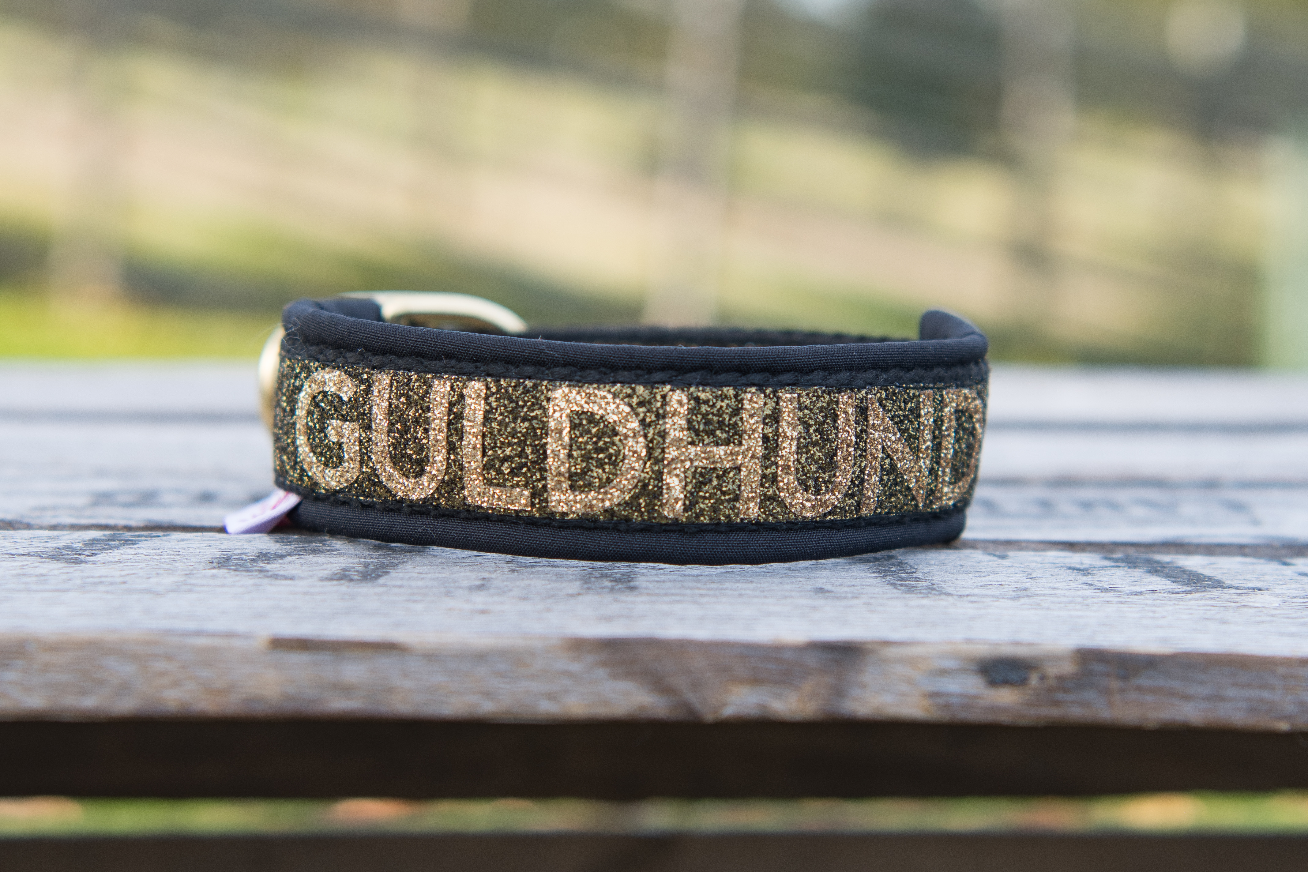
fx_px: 3052
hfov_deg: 24.2
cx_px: 654
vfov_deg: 16.3
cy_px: 436
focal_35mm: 84
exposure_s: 1/200
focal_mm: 42
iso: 125
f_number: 4
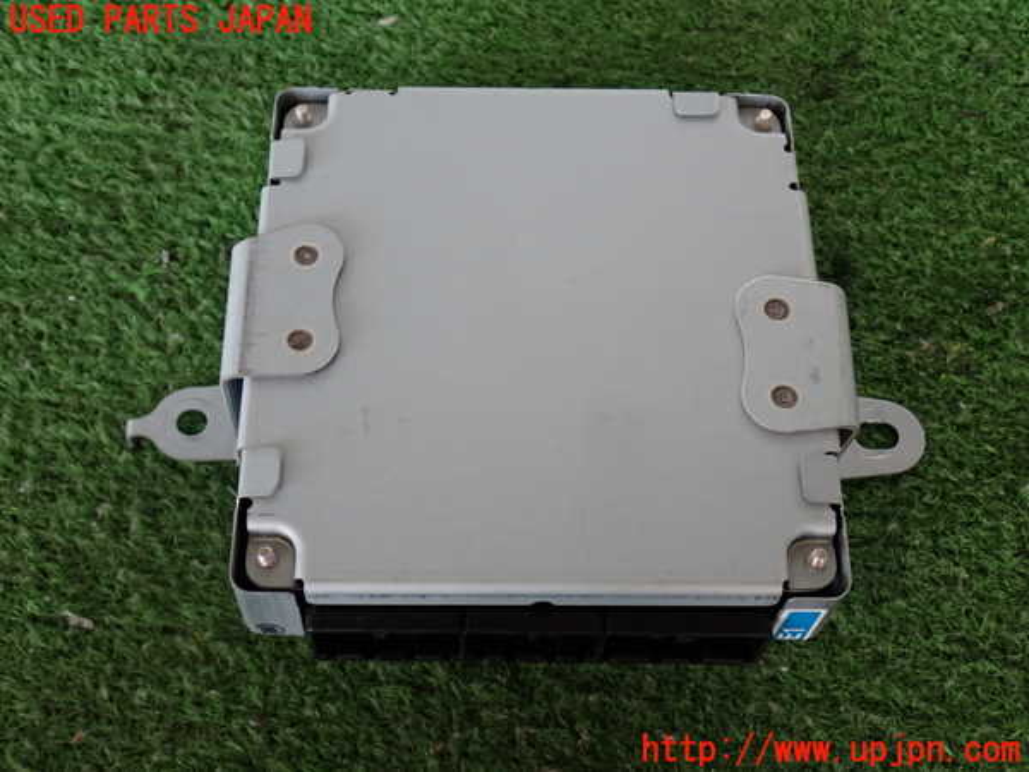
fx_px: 1397
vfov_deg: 30.9
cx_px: 514
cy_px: 386
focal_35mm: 47
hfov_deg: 40.4
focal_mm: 8.4
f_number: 3.1
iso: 200
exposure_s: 1/50
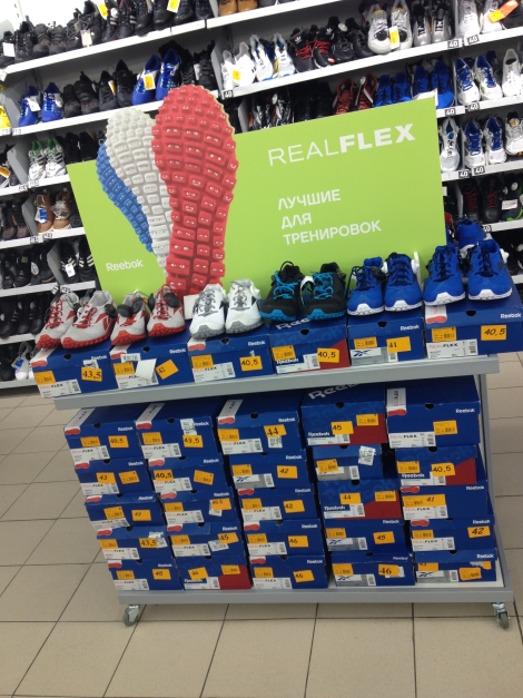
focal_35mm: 35
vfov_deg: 52.6
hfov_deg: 40.7
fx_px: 705
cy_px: 349
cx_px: 262
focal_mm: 4.28
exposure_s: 1/40
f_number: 2.4
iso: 80
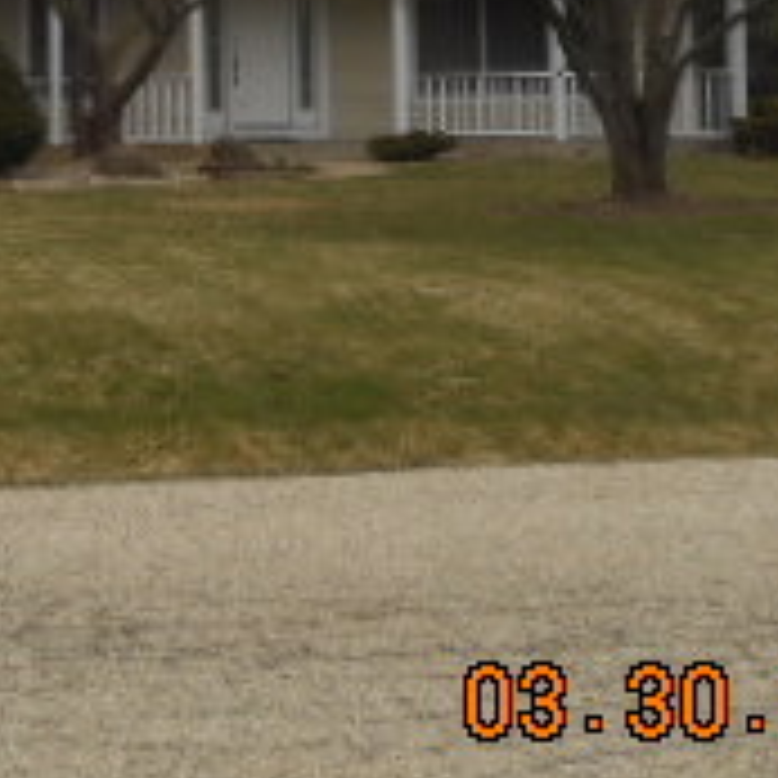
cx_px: 54
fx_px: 2416
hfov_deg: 18.0
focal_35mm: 95
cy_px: -144
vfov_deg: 17.5
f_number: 4
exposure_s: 1/125
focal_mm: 5.2
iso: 80
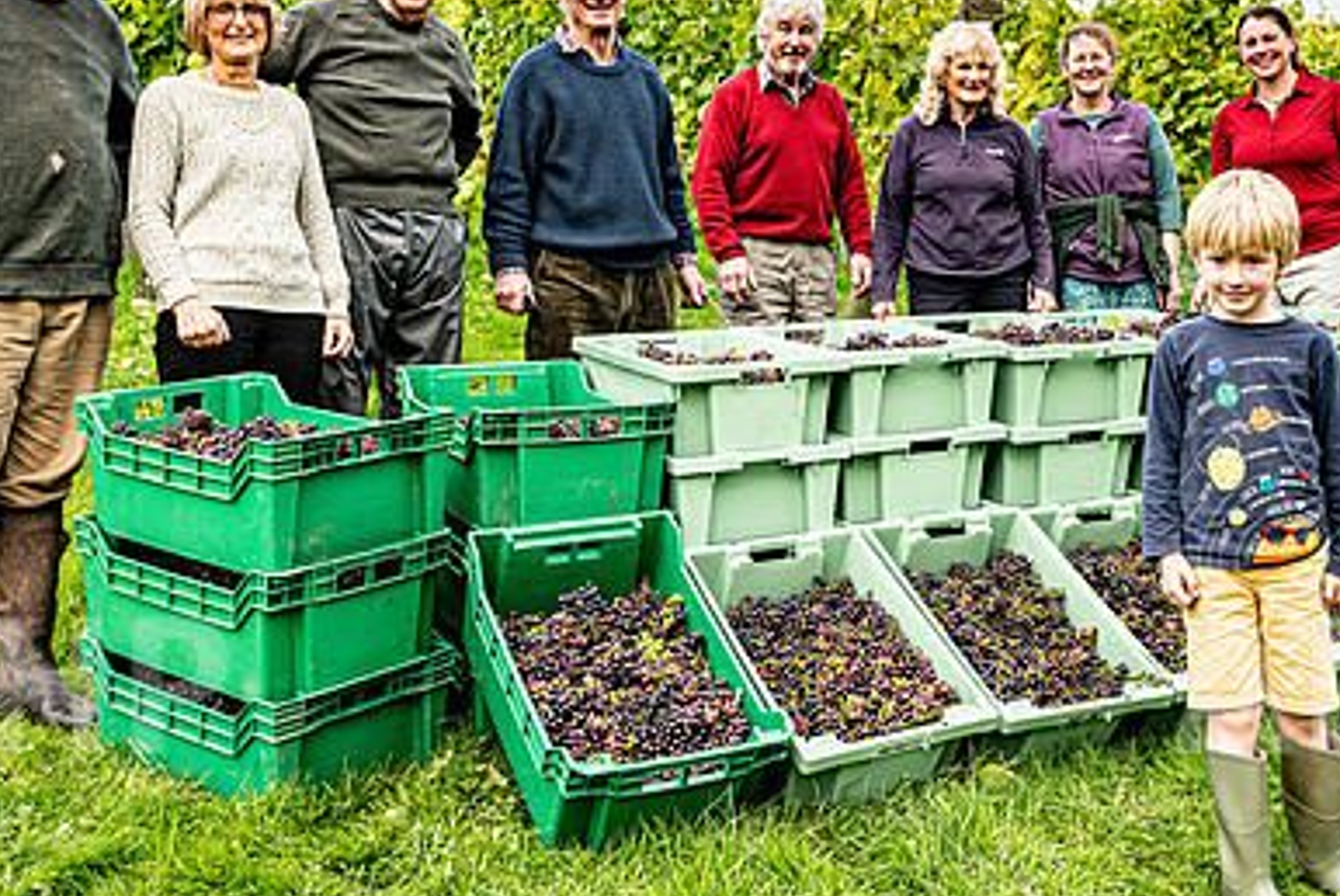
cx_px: 853
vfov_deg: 30.3
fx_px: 1639
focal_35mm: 44
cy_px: 274
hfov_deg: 44.0
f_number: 6.3
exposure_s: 1/400
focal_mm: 24
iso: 125
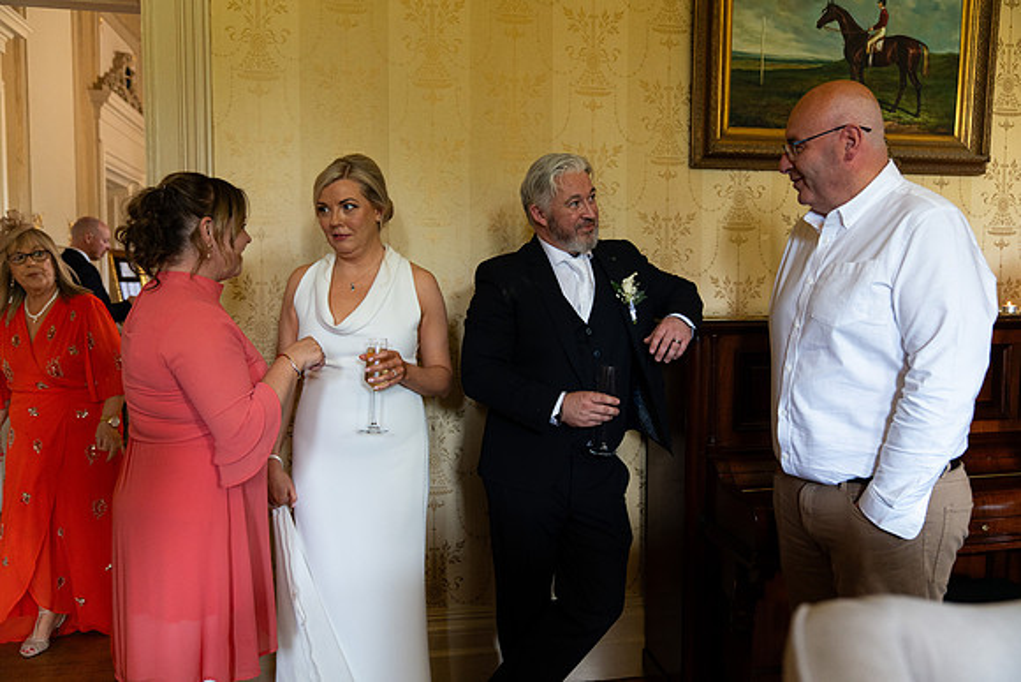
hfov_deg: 65.5
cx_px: 510
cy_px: 341
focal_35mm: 28
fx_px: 794
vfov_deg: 46.4
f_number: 2.8
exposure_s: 1/160
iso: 2000
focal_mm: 28
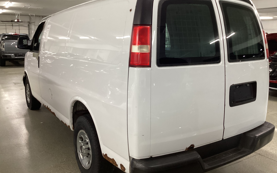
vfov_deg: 38.3
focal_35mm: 33
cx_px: 139
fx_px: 249
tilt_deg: -9.6
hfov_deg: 58.1
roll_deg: -0.6
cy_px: 76
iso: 200
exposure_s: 1/50
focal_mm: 3.3
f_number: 2.4
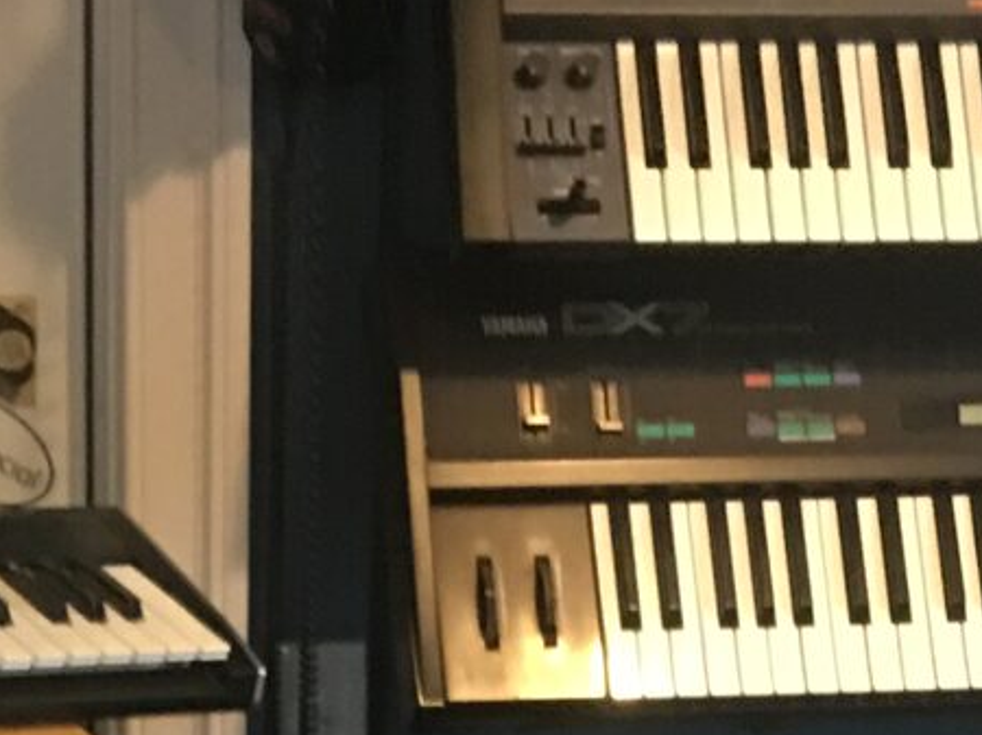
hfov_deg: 15.3
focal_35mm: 129
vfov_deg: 10.7
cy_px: 1383
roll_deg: -0.9
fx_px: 3658
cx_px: 327
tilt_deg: -15.6
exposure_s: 1/10
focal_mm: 4.15
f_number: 2.2
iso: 100
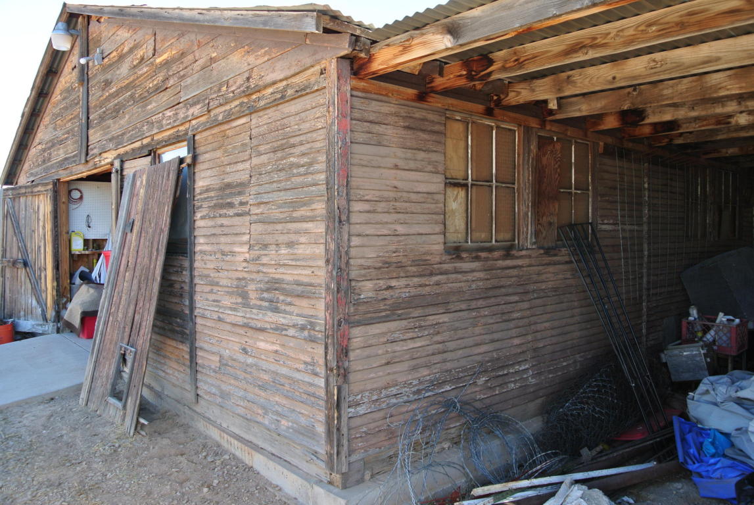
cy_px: 252
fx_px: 566
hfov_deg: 67.3
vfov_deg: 48.1
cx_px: 377
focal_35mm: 27
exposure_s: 1/60
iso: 100
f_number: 5.6
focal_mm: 10
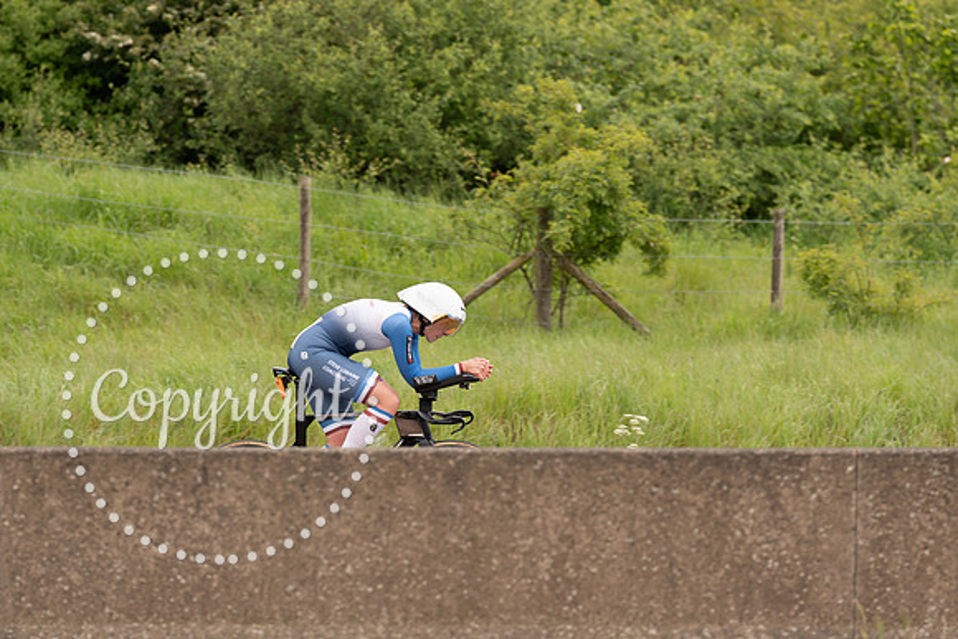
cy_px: 320
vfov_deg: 6.4
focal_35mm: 215
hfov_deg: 9.6
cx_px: 479
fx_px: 5716
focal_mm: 200
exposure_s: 1/1000
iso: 320
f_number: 4
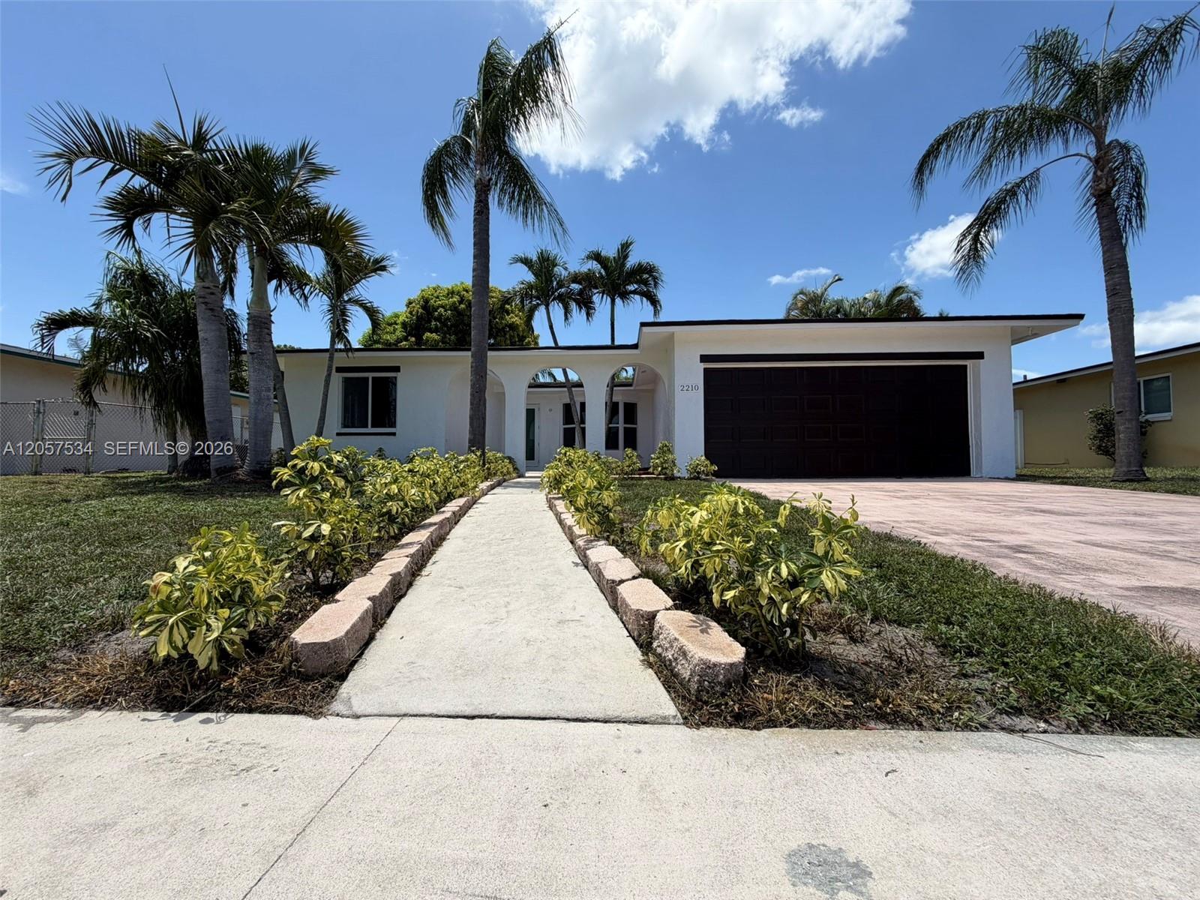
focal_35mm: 14
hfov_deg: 102.1
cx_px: 600
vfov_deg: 85.7
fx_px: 485
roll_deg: +0.2
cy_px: 450
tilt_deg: +1.8
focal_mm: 2.22
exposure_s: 1/841
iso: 20
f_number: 2.2
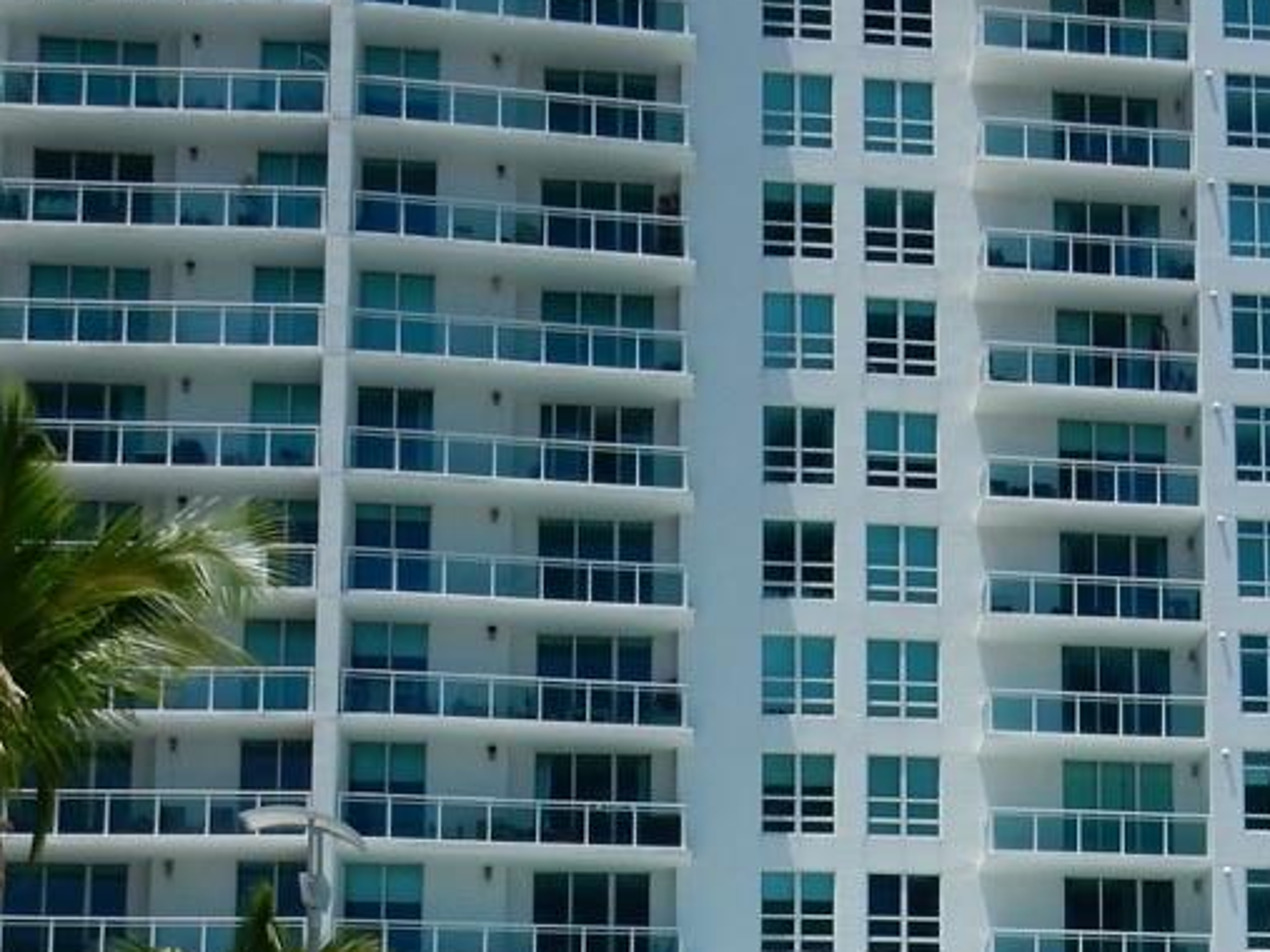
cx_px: 1157
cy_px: 1057
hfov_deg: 26.4
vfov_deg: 19.8
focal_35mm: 71
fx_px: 2604
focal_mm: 4.5
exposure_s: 1/1600
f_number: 3.7
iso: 125
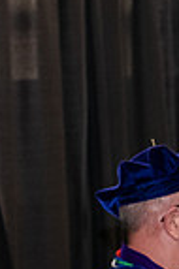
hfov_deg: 4.7
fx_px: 2123
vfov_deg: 7.3
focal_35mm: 284
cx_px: 428
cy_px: 97
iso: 2500
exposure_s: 1/200
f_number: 5
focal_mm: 70
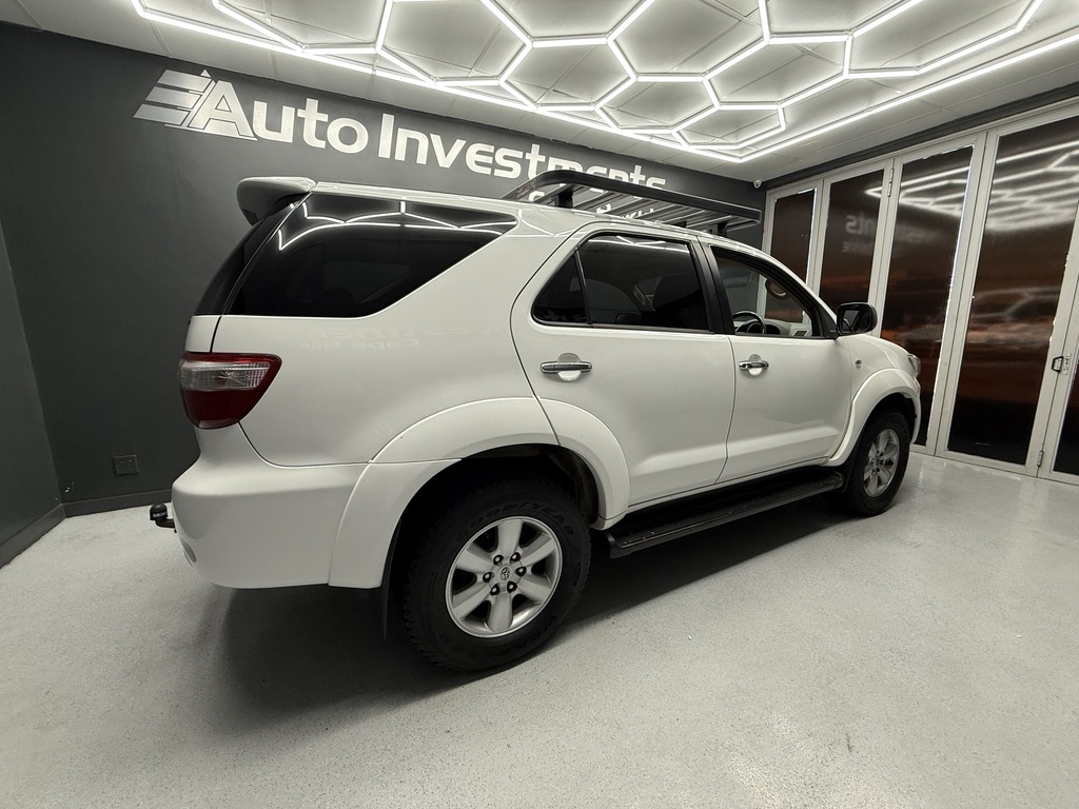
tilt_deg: -9.5
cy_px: 404
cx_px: 540
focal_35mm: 14
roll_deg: +0.8
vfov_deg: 85.7
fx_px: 436
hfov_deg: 102.1
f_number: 2.2
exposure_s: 1/100
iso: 160
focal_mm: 2.22
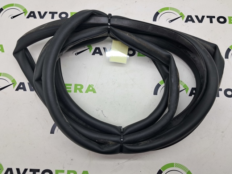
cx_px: 116
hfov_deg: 65.4
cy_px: 87
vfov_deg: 51.3
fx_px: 181
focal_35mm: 27
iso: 50
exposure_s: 1/50
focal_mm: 4
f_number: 1.8
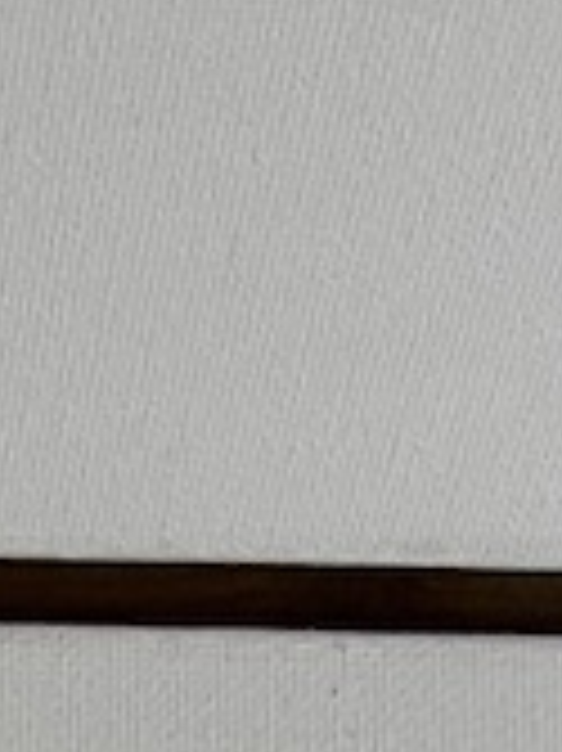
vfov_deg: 7.5
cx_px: -998
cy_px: 2486
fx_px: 4812
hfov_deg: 6.2
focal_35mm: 222
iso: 25
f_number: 1.8
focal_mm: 3
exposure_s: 1/495
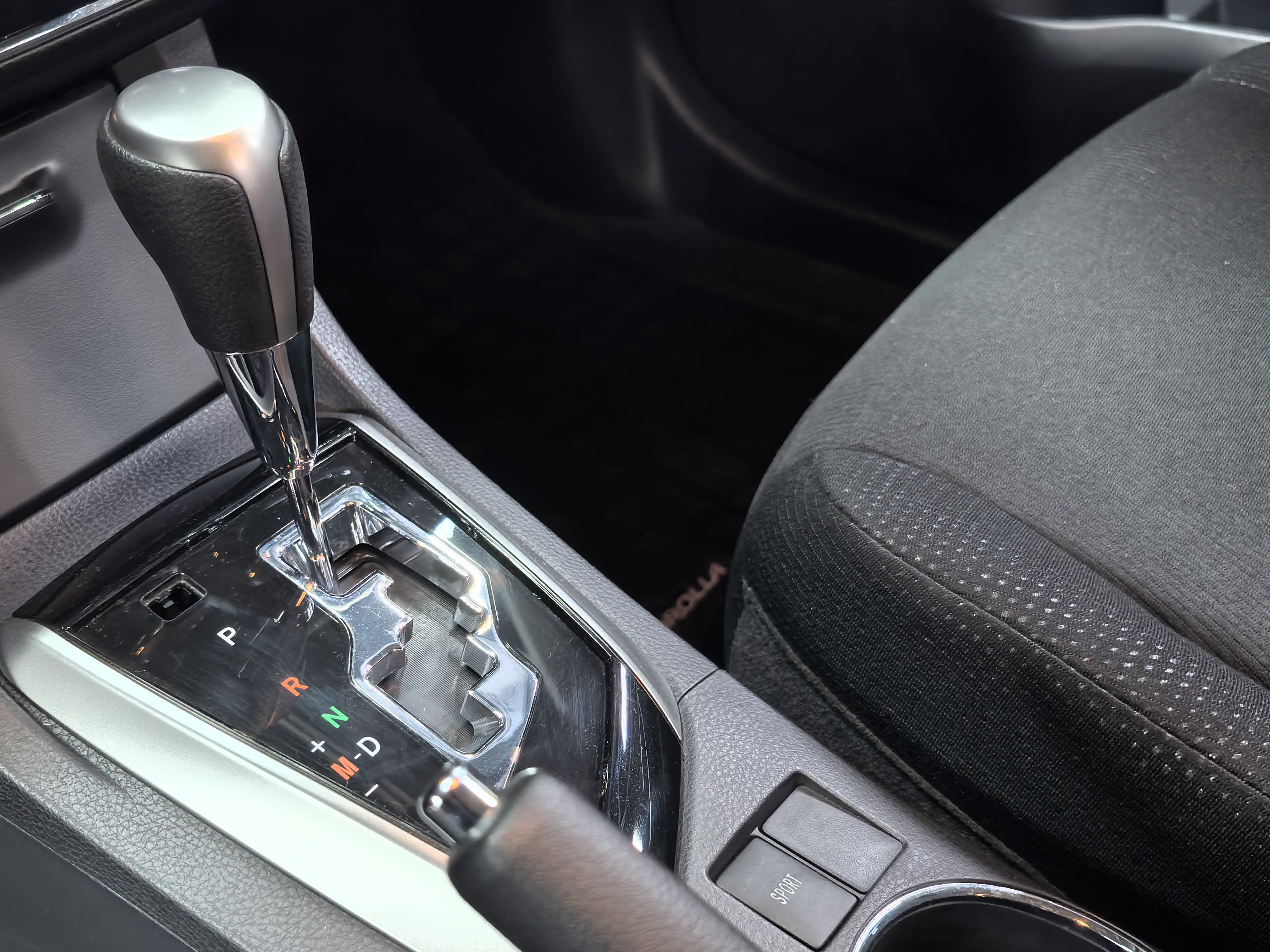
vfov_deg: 36.6
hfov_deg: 47.4
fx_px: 1431
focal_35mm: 39
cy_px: 611
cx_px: 477
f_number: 1.4
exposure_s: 1/40
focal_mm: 6.35
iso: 400
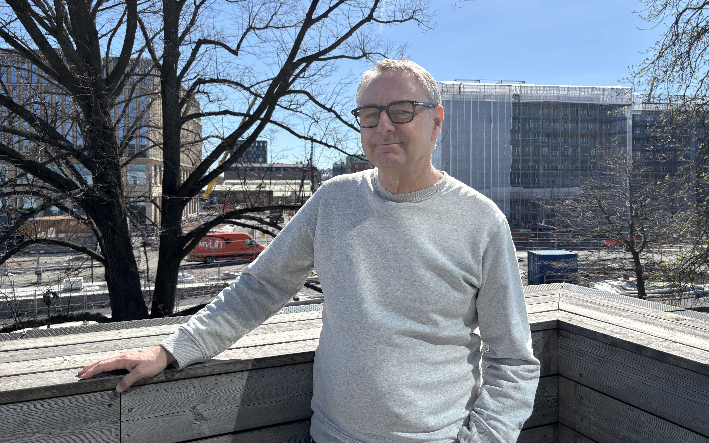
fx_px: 541
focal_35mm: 28
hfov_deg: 66.5
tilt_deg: -1.1
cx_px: 354
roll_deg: +0.3
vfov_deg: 44.4
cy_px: 191
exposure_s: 1/2857
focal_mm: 5.96
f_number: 1.6
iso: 50
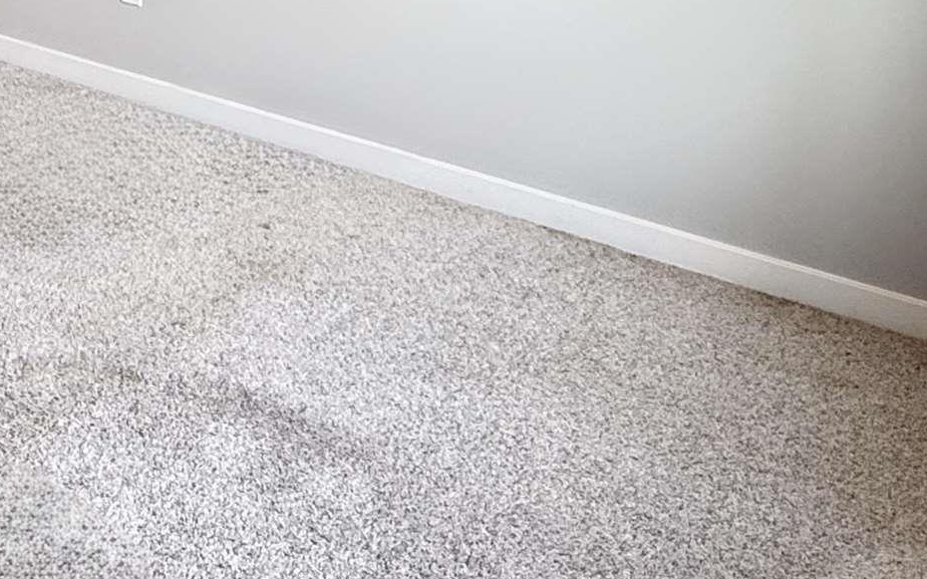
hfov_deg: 39.6
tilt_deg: -3.1
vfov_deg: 23.0
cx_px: 195
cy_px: -204
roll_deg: -3.7
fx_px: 1238
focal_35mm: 49
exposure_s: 1/60
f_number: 2.2
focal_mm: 2.22
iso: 250
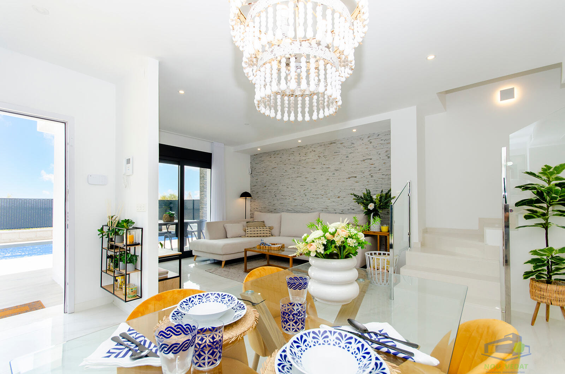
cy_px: 187
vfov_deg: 77.1
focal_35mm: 15
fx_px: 235
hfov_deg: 100.5
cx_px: 282
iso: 250
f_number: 8
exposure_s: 1/160
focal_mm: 10
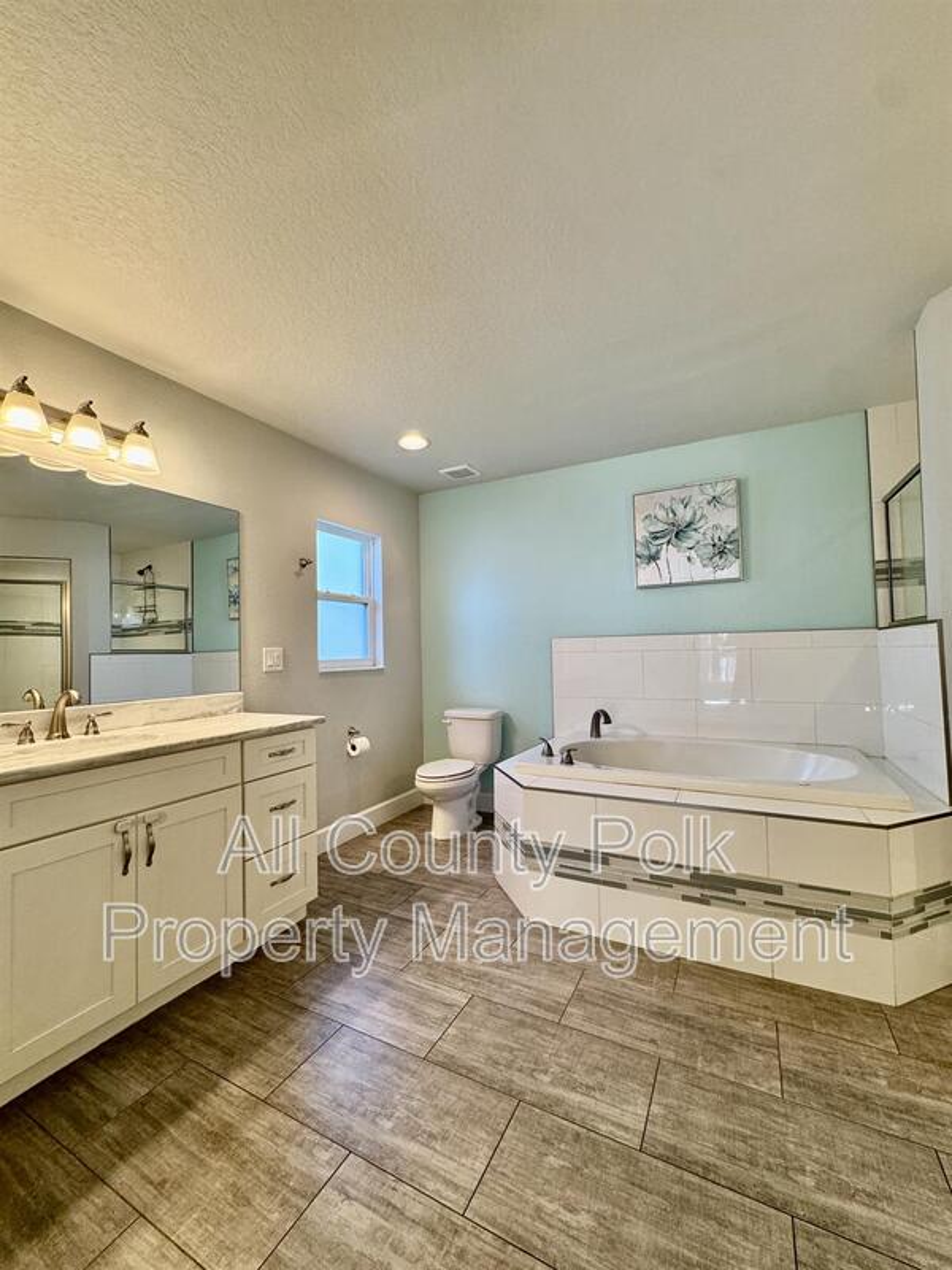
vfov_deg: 102.1
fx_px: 513
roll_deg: +1.7
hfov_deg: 85.7
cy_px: 635
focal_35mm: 14
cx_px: 476
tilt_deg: +2.2
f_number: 2.2
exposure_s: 1/120
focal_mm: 2.22
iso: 200
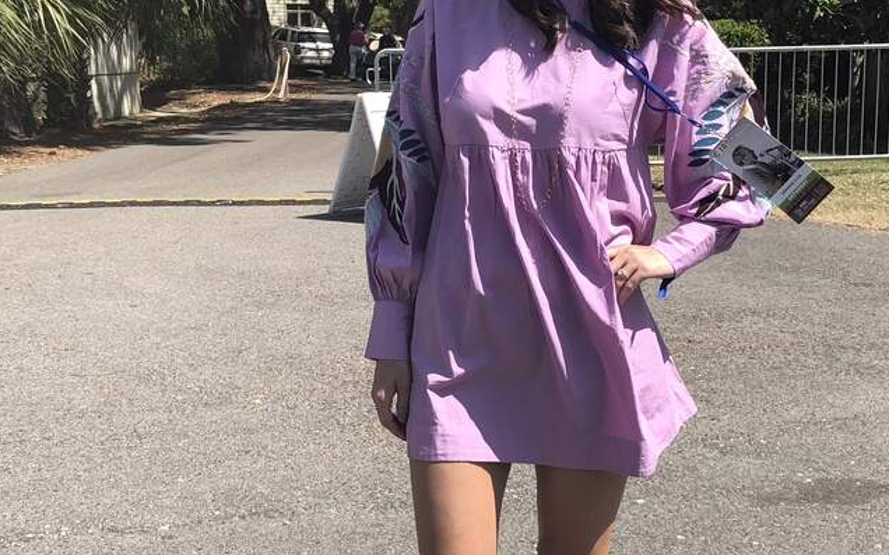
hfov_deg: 36.3
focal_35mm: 56
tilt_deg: -12.4
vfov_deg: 23.0
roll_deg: +1.0
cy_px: 358
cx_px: 485
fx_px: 1356
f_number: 1.8
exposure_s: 1/1297
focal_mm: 3.99
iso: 20
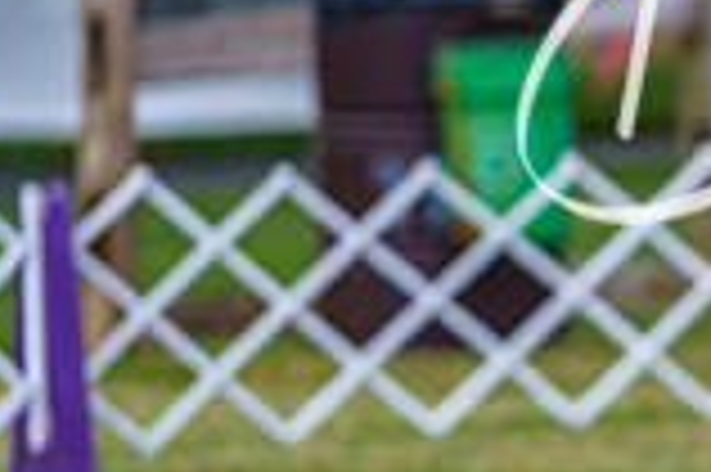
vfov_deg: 2.4
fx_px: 11463
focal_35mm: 581
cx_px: 1170
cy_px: 303
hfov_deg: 3.5
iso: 160
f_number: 4
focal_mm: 158
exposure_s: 1/500
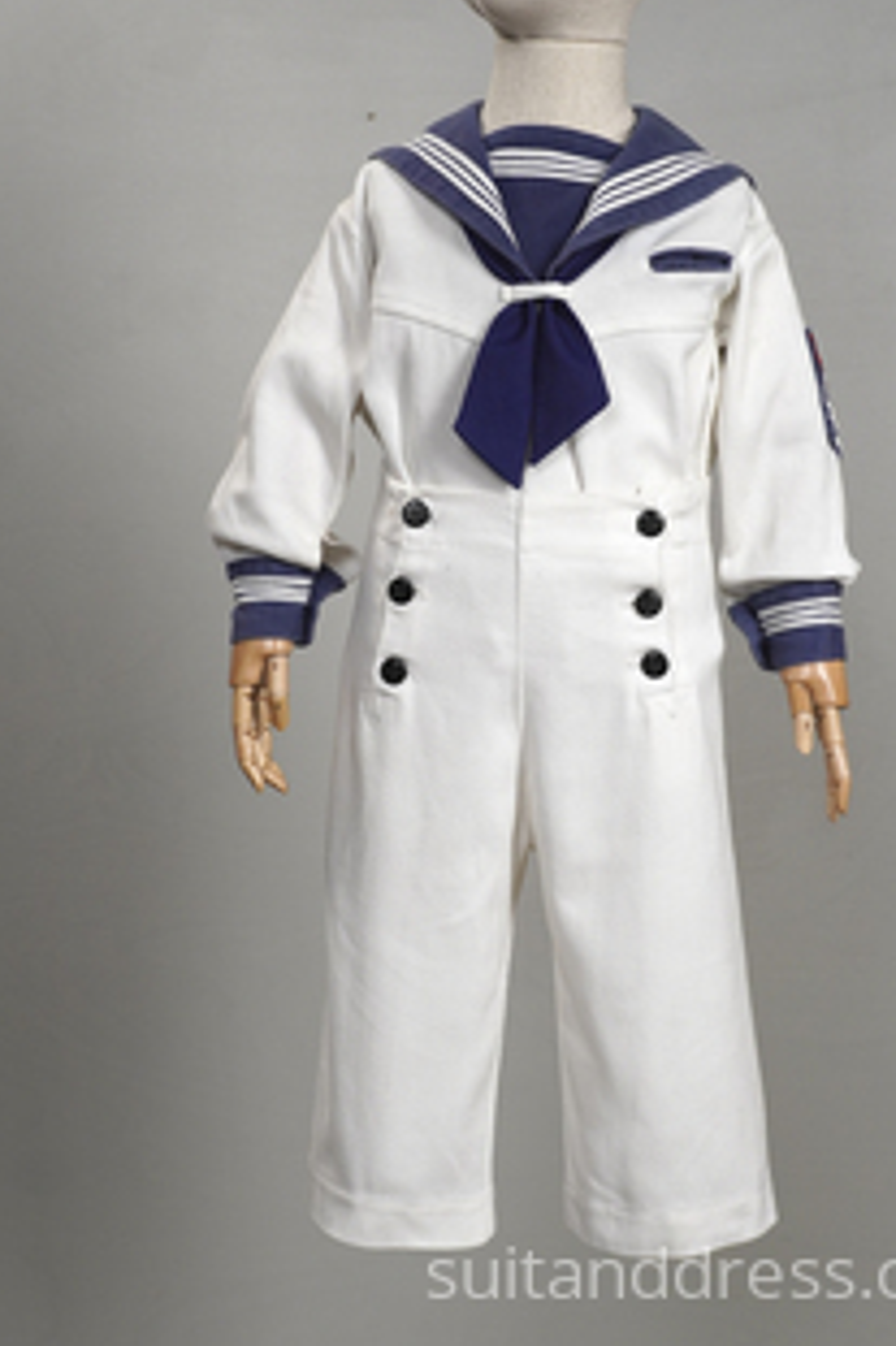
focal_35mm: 60
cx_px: 526
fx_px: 2242
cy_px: 539
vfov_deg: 33.3
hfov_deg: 22.6
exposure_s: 1/50
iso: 400
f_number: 8
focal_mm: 32
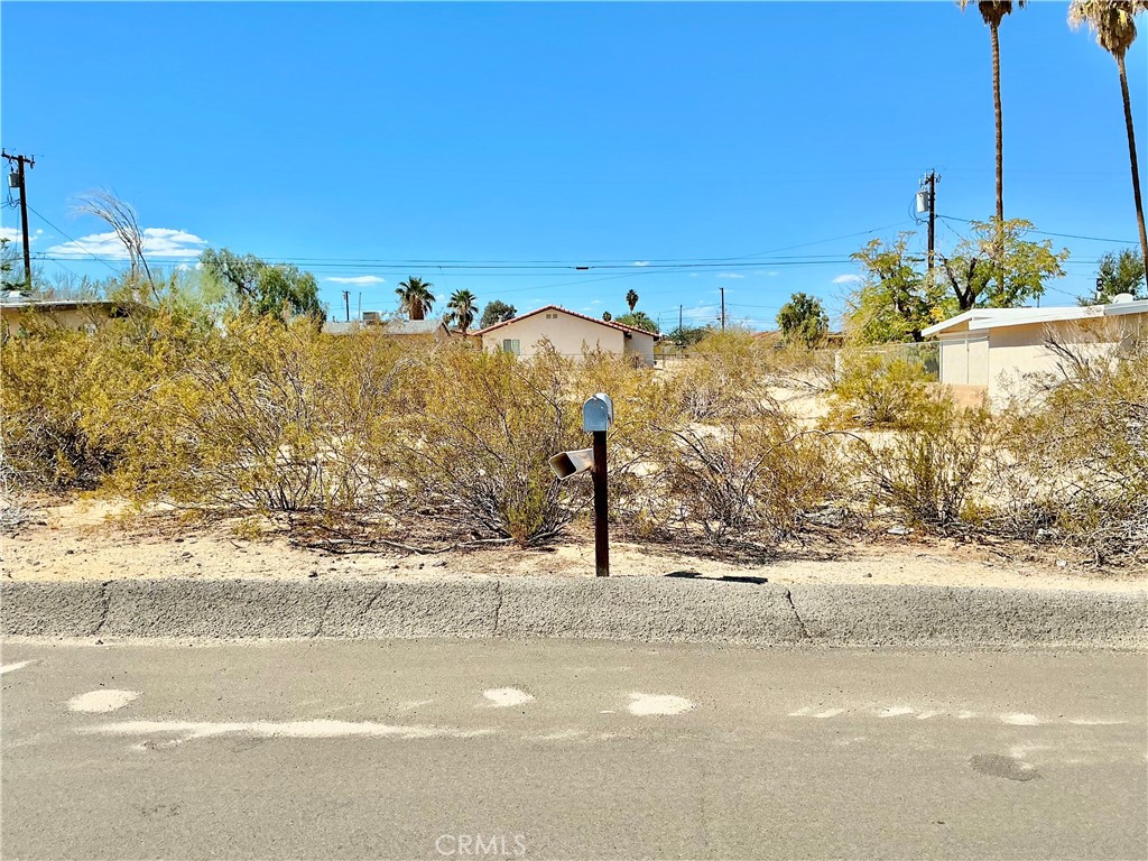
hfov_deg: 61.7
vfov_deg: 48.2
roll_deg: +0.5
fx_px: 962
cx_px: 574
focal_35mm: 29
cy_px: 430
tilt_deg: -2.4
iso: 25
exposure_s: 1/2427
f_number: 1.8
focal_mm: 3
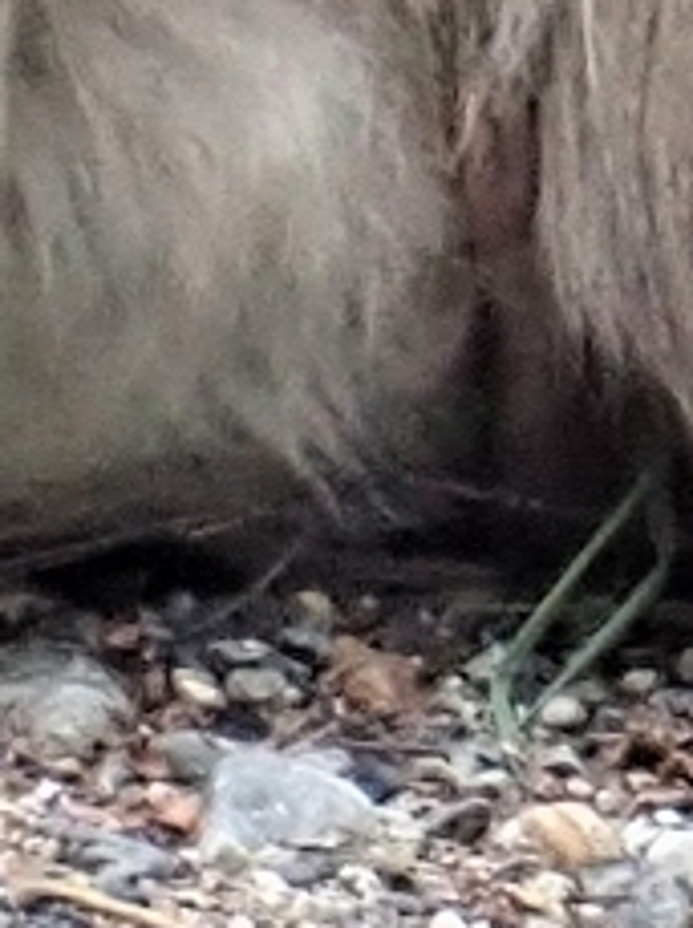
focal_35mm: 525
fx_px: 14053
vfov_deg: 3.8
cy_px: -502
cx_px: 547
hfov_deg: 2.8
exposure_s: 1/100
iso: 500
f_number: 4.9
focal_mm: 18
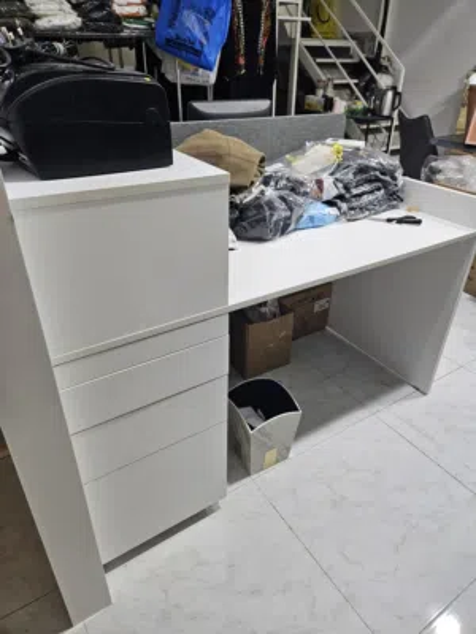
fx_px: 422
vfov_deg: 73.9
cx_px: 238
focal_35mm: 23
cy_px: 317
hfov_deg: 58.9
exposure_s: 1/100
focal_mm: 5.4
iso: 200
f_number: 1.8
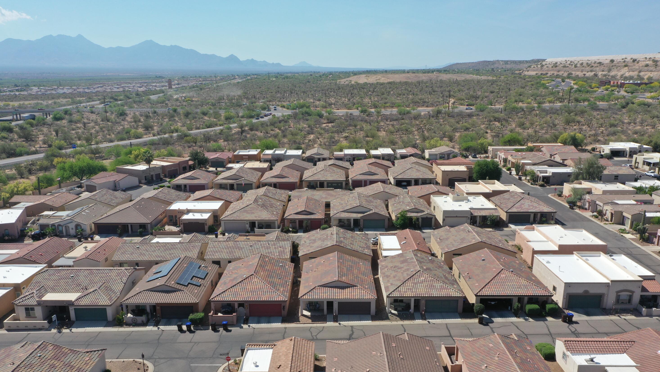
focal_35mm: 30
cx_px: 327
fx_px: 525
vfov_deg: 38.8
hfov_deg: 64.3
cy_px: 220
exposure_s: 1/500
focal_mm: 10.26
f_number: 6.3
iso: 100
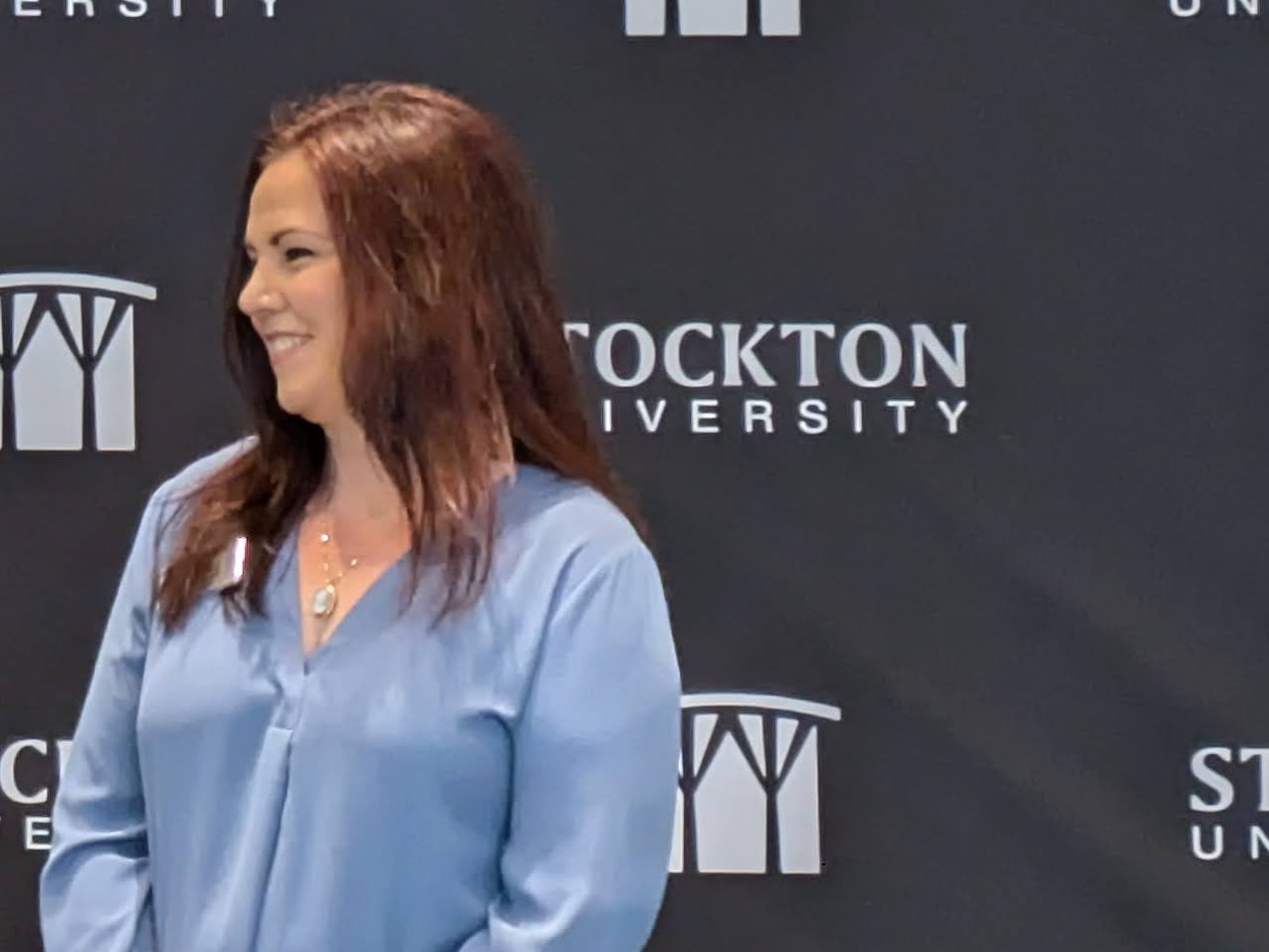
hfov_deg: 10.4
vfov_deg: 8.0
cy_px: 786
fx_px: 6784
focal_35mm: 185
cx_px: -439
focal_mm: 5.43
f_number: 1.89
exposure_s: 1/120
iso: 401
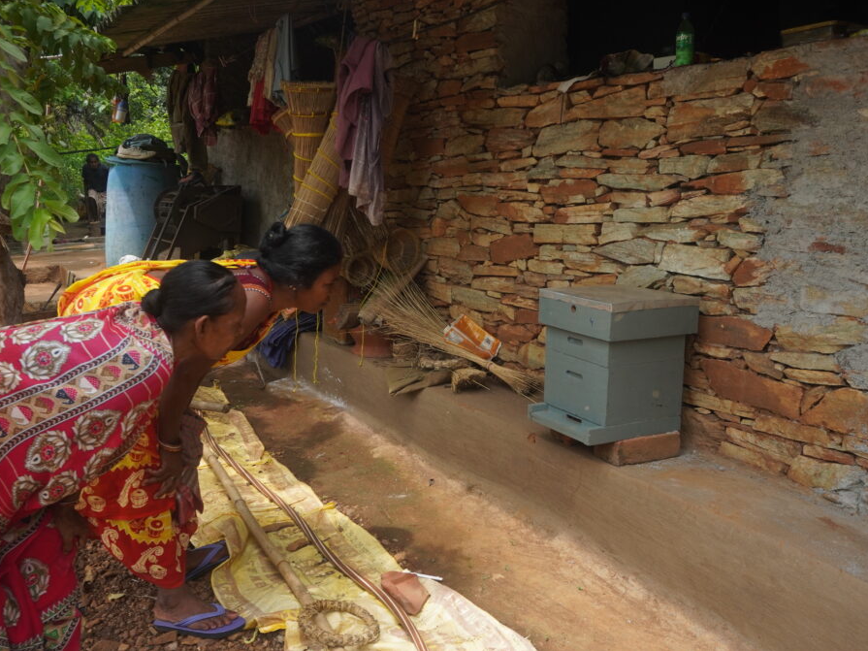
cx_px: 435
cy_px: 321
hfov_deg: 55.4
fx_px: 827
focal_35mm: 33
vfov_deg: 42.9
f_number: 5.6
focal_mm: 20
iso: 500
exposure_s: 1/800
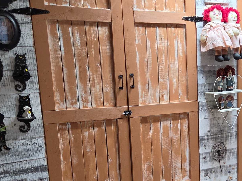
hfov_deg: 32.4
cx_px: 192
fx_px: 406
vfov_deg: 24.7
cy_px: 152
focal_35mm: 58
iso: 400
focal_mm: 5.4
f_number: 1.8
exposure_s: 1/120
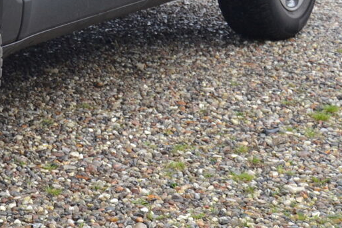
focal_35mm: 129
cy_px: -142
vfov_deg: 10.2
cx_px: -226
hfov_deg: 14.4
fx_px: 1225
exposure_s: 1/125
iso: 160
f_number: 5.6
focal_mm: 23
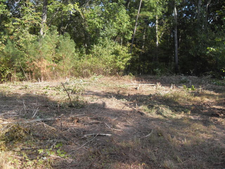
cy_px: 84
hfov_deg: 54.0
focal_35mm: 34
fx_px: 221
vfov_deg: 41.8
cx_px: 112
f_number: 7
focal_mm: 6.3
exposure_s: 1/90
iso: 80
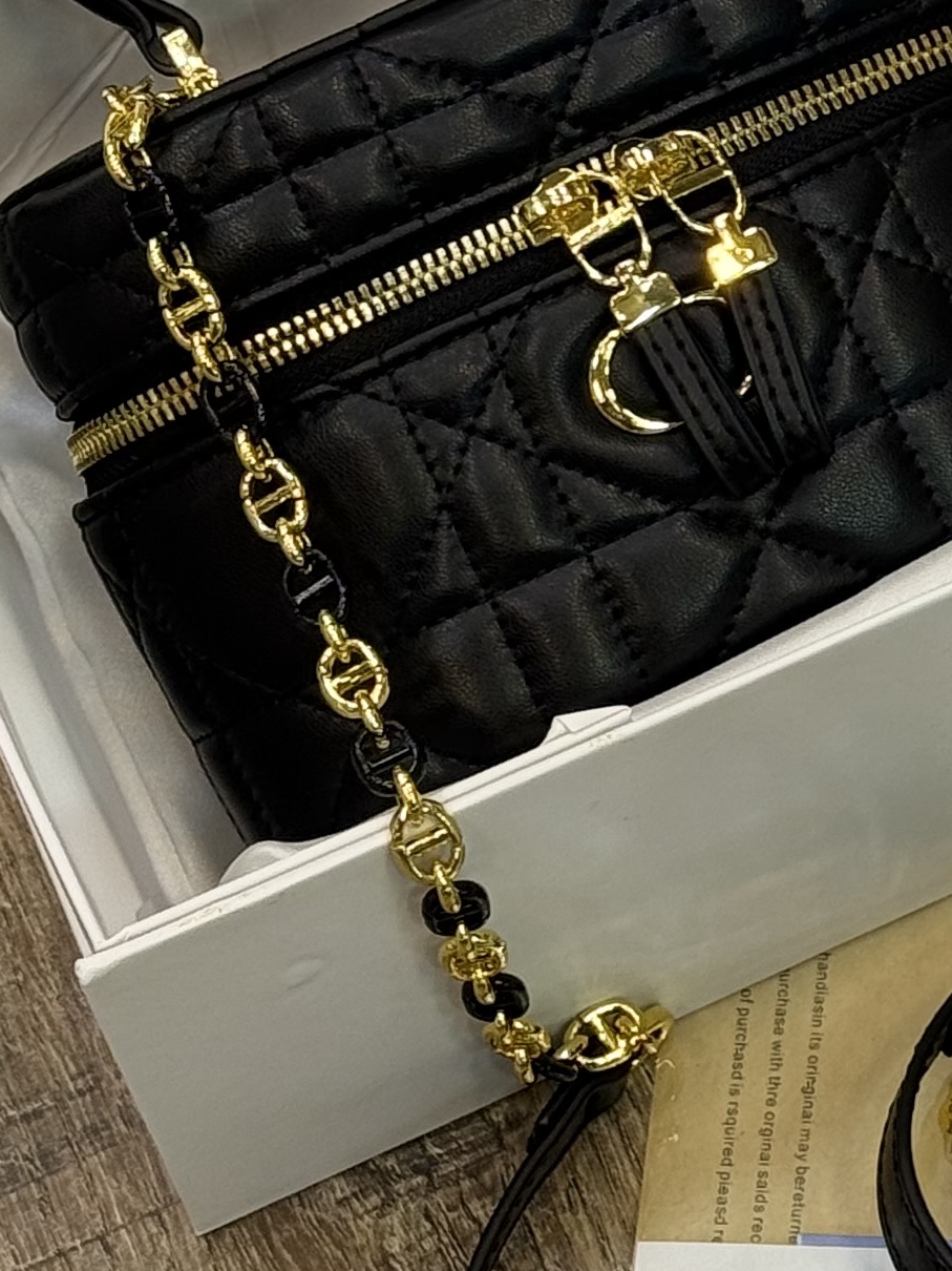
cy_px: 92
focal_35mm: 160
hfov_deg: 9.1
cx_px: 1397
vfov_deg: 12.2
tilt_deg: -54.5
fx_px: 5869
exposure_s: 1/124
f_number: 1.78
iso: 50
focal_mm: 6.76
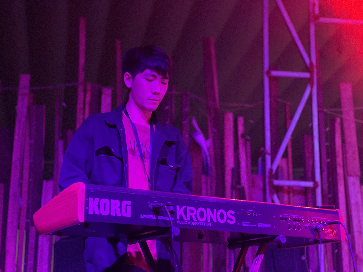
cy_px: 136
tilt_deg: +14.1
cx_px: 182
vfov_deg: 22.9
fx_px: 671
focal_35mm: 64
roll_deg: -0.5
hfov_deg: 30.3
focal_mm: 7.5
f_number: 2.2
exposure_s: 1/35
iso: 400
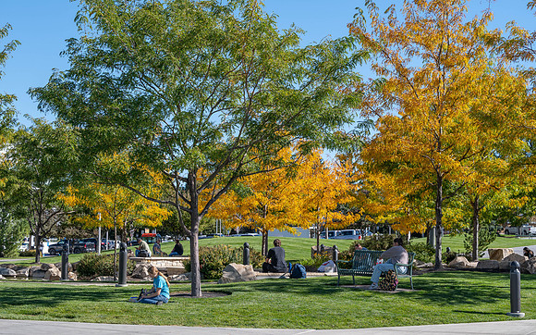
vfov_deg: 17.5
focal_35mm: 74
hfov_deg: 27.7
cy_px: 161
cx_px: 257
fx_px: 1087
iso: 125
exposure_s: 1/640
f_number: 5
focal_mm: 70
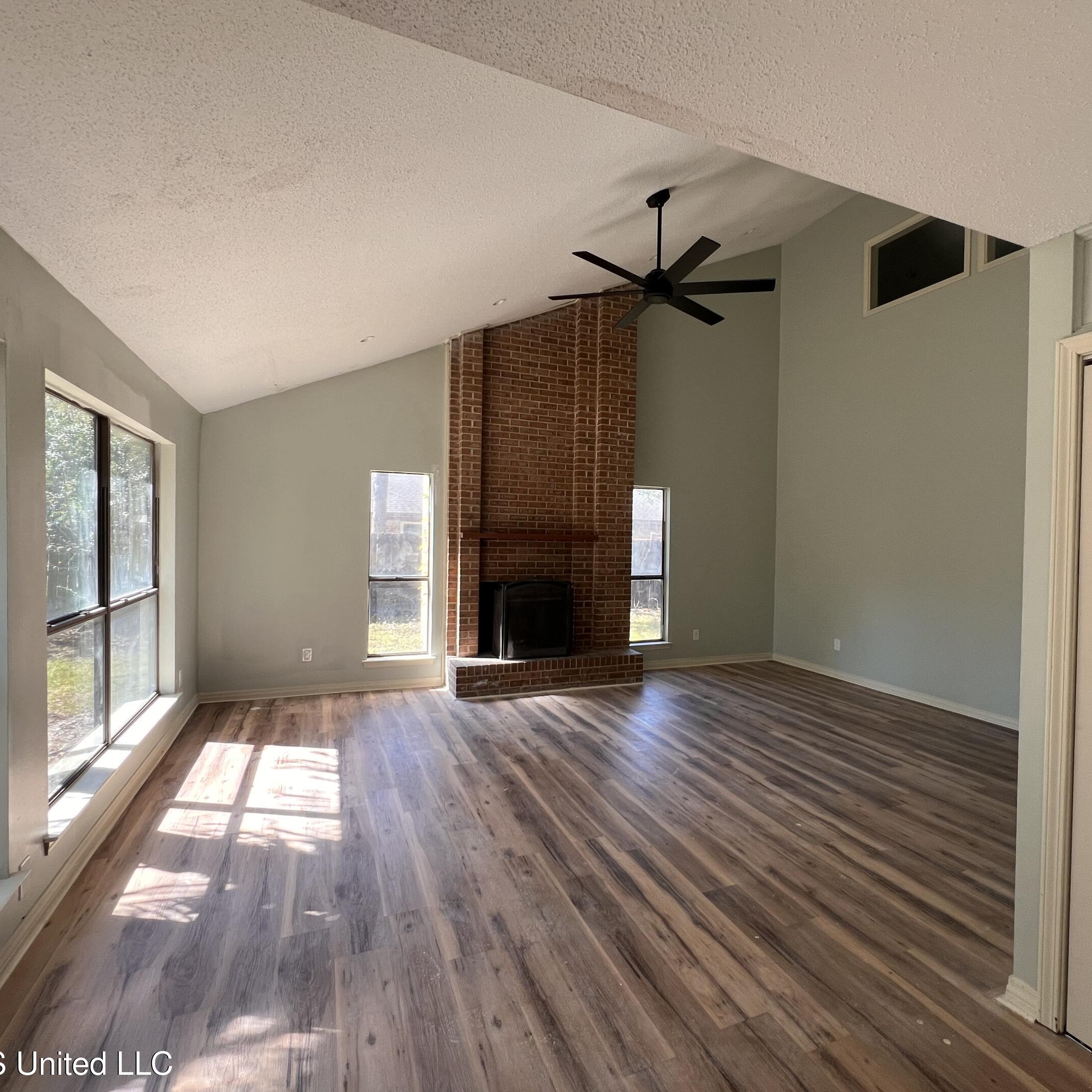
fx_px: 571
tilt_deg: -1.6
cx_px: 596
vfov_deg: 87.4
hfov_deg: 87.2
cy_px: 545
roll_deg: -1.4
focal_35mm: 16
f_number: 1.8
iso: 64
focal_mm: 1.57
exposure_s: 1/99
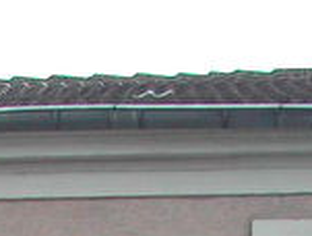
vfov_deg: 5.4
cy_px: 735
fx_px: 2322
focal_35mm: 257
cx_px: -192
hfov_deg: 7.5
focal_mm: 8
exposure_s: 1/105
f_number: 7.6
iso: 100
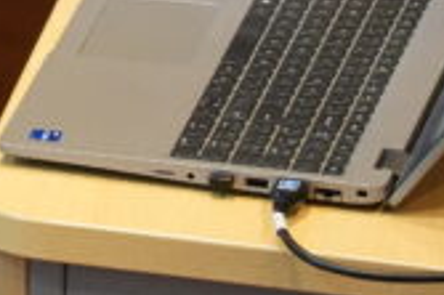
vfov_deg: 1.4
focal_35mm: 947
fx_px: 11668
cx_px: -681
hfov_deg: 2.2
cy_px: -464
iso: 5000
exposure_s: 1/100
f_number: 6.3
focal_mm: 154
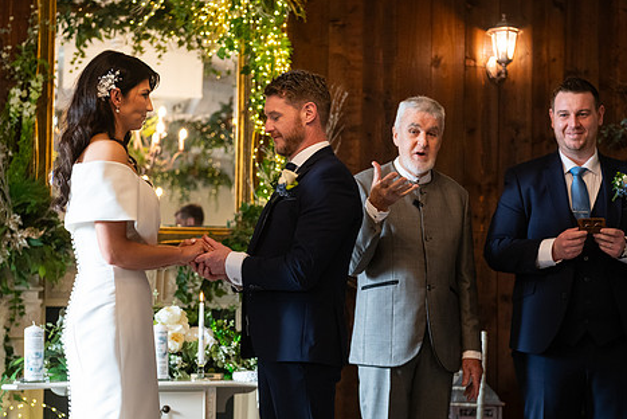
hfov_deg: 26.3
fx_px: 1342
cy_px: 241
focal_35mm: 77
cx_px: 333
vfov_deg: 17.7
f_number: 3.5
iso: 1000
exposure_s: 1/160
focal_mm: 62
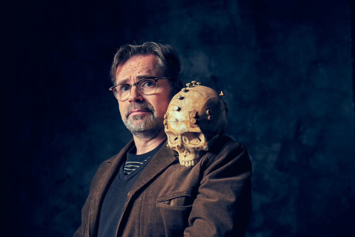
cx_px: 178
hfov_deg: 54.4
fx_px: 345
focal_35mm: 35
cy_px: 118
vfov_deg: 37.9
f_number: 2.8
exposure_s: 1/250
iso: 100
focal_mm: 35
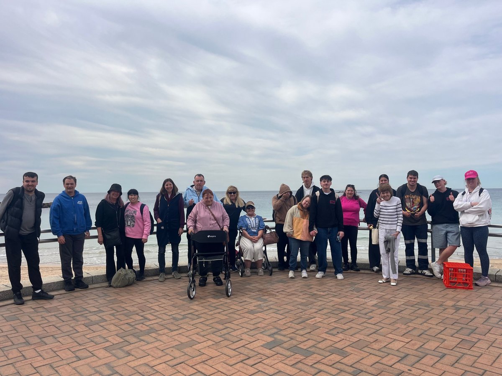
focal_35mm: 26
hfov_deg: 67.3
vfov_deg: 53.1
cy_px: 188
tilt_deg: +0.0
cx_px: 251
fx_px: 377
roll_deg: +0.6
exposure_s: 1/4854
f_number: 1.6
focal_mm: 5.1
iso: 50
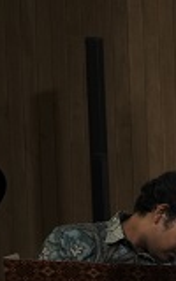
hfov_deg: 7.9
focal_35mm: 134
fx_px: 1028
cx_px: 595
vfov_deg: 15.5
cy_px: 205
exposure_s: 1/200
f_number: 3.2
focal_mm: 20
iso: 500
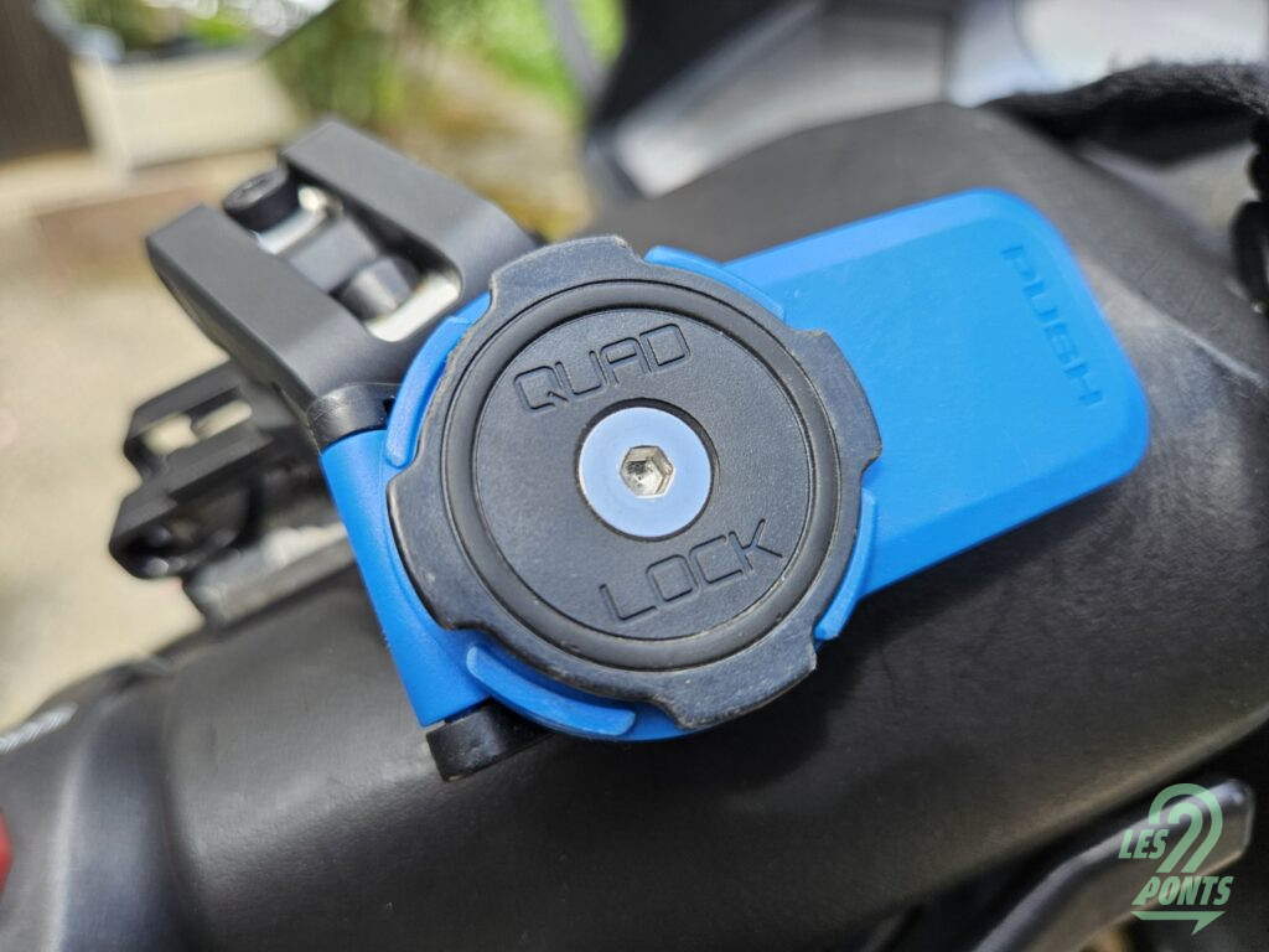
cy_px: 476
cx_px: 634
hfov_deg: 73.9
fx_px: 843
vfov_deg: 58.9
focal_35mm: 23
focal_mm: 5.4
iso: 40
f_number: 1.8
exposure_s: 1/434
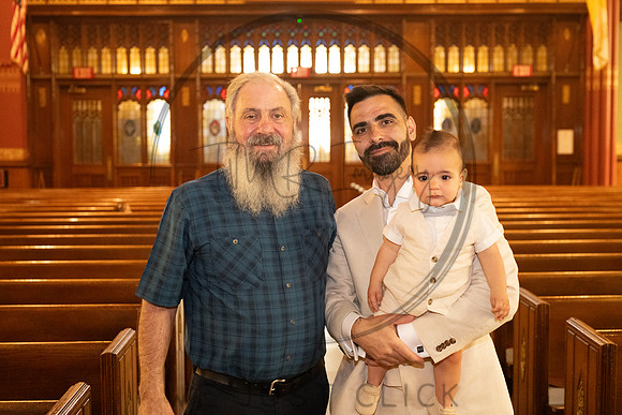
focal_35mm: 50
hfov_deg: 39.6
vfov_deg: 27.0
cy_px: 208
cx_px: 311
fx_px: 864
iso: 8000
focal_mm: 50
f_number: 4
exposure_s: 1/60
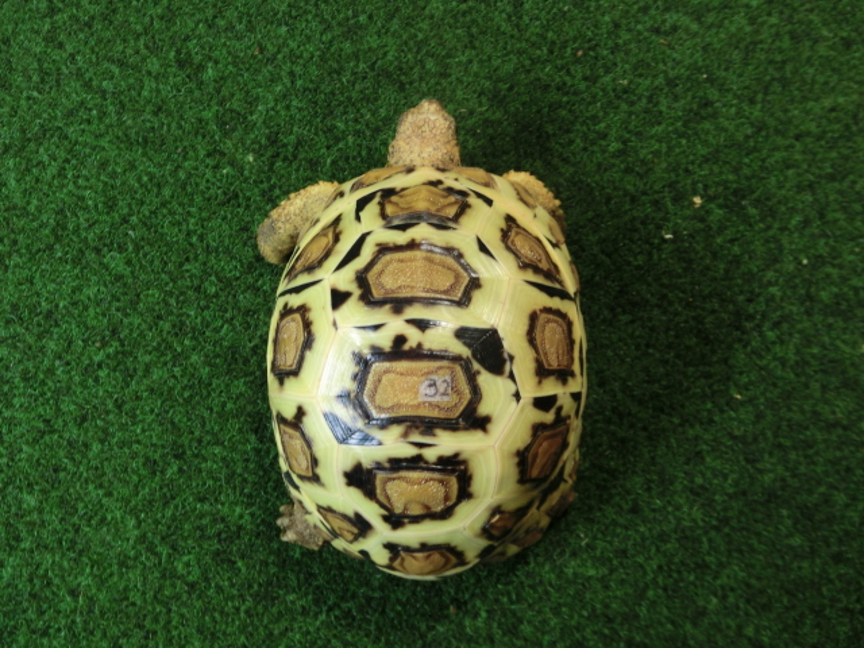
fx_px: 699
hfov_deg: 63.4
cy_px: 324
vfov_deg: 49.7
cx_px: 432
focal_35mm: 28
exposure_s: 1/60
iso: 200
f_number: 3
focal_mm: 5
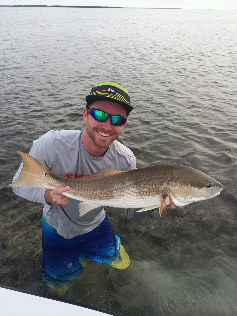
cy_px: 158
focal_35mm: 30
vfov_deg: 60.0
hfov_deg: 46.8
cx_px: 118
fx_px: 274
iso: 32
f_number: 2.2
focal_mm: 4.12
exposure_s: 1/622
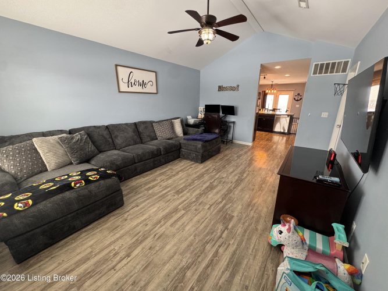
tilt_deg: -16.8
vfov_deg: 85.7
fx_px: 157
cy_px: 146
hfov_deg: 102.1
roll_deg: -0.9
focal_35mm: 14
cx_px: 194
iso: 250
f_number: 2.2
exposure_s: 1/60
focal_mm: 2.22
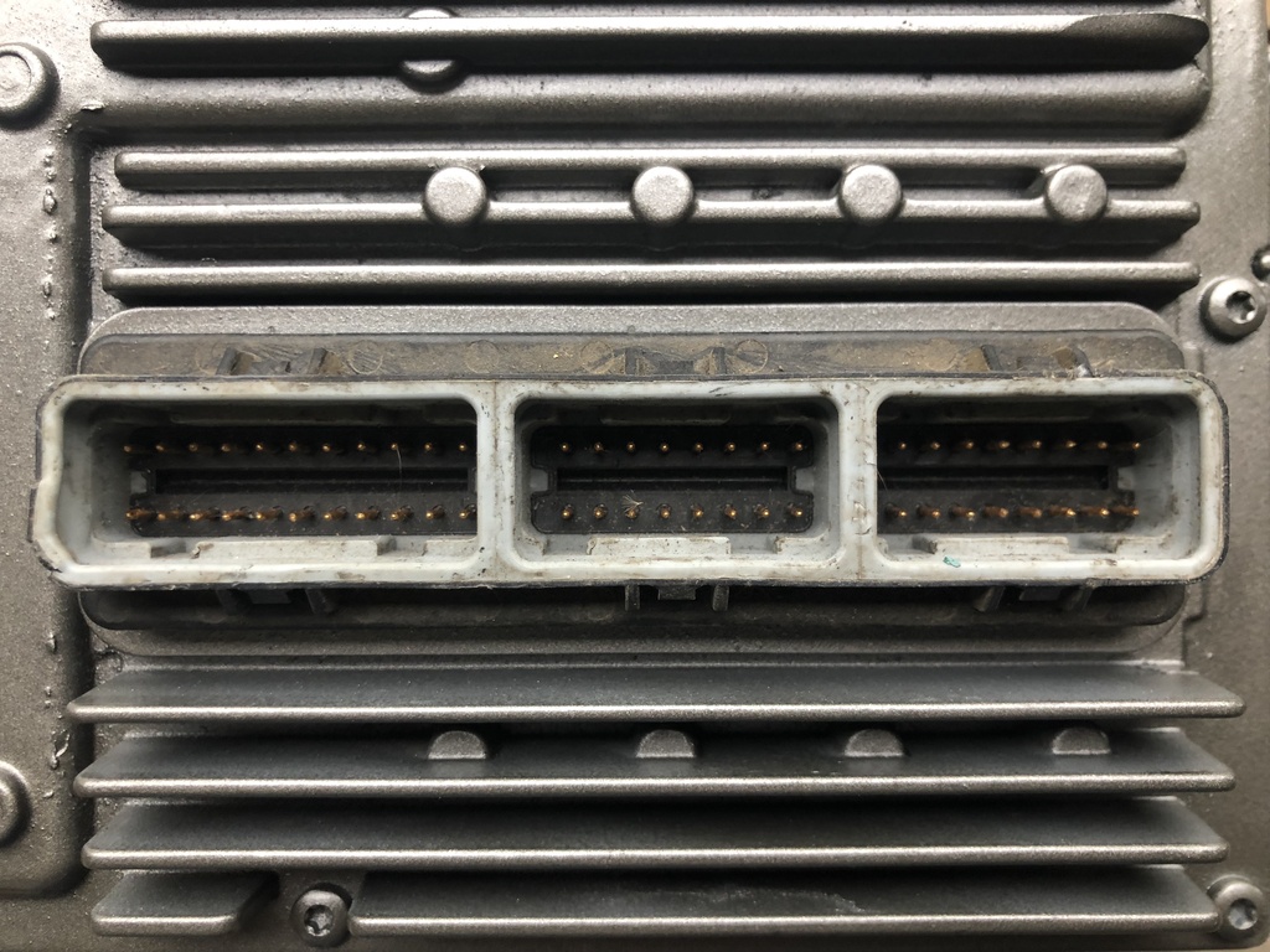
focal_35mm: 28
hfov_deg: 63.4
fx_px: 1027
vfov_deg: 49.7
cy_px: 476
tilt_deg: -89.1
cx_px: 635
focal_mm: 4
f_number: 1.8
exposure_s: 1/30
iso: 40
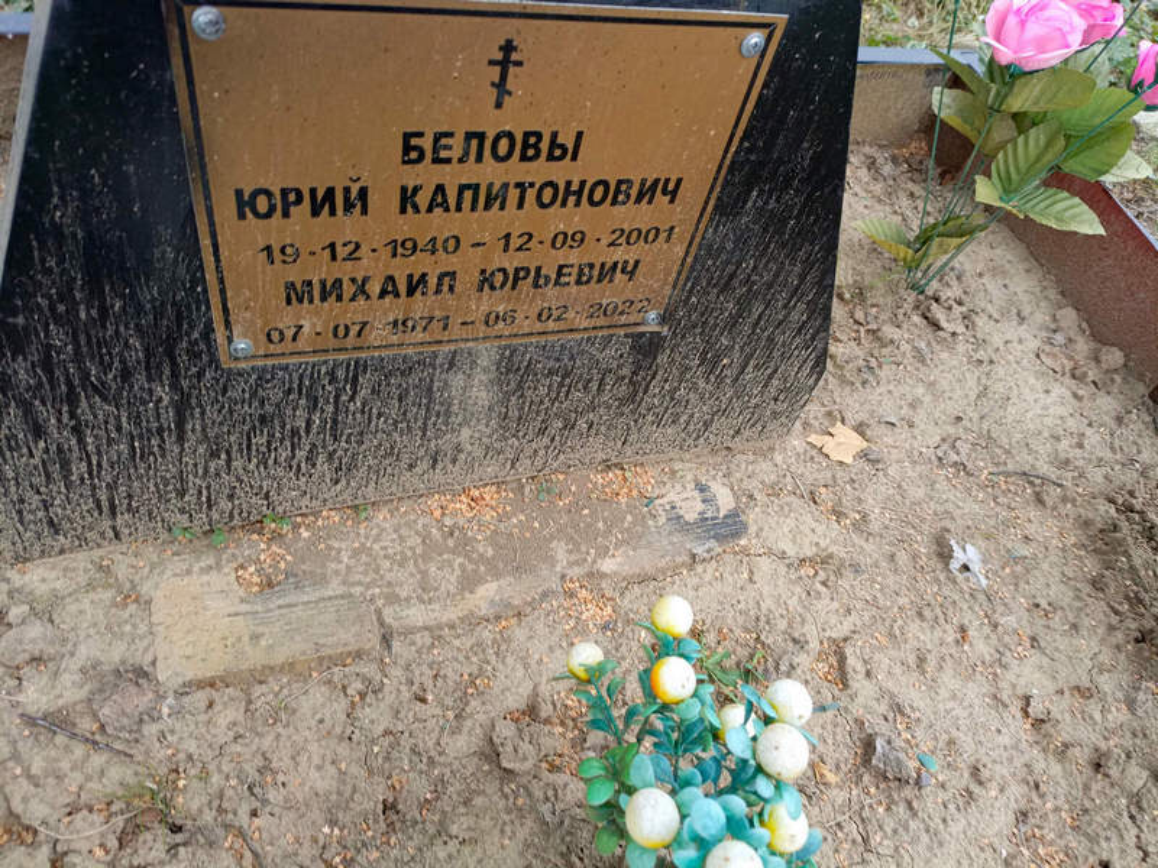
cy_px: 434
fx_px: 836
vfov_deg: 54.9
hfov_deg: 69.4
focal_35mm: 25
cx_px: 579
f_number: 1.69
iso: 157
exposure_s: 1/100
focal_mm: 4.76
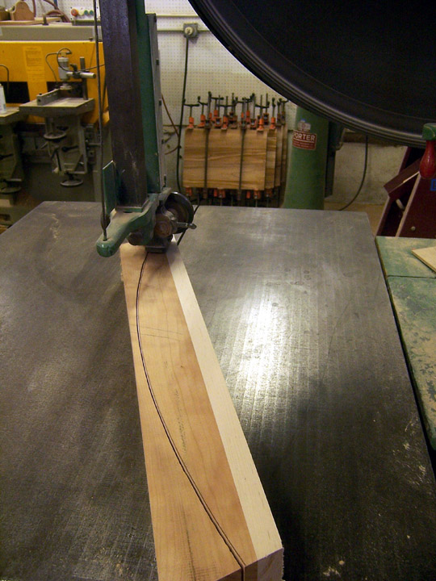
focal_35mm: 33
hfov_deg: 42.9
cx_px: 218
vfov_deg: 55.4
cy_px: 290
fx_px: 554
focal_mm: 5.5
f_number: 3.4
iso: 140
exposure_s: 1/20
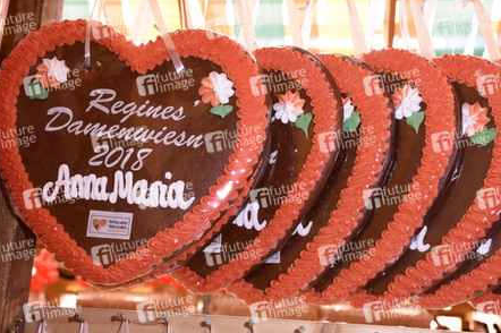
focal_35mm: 52
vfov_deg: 26.0
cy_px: 168
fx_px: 723
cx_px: 249
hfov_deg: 38.2
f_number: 6.3
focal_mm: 34
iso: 1600
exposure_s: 1/60
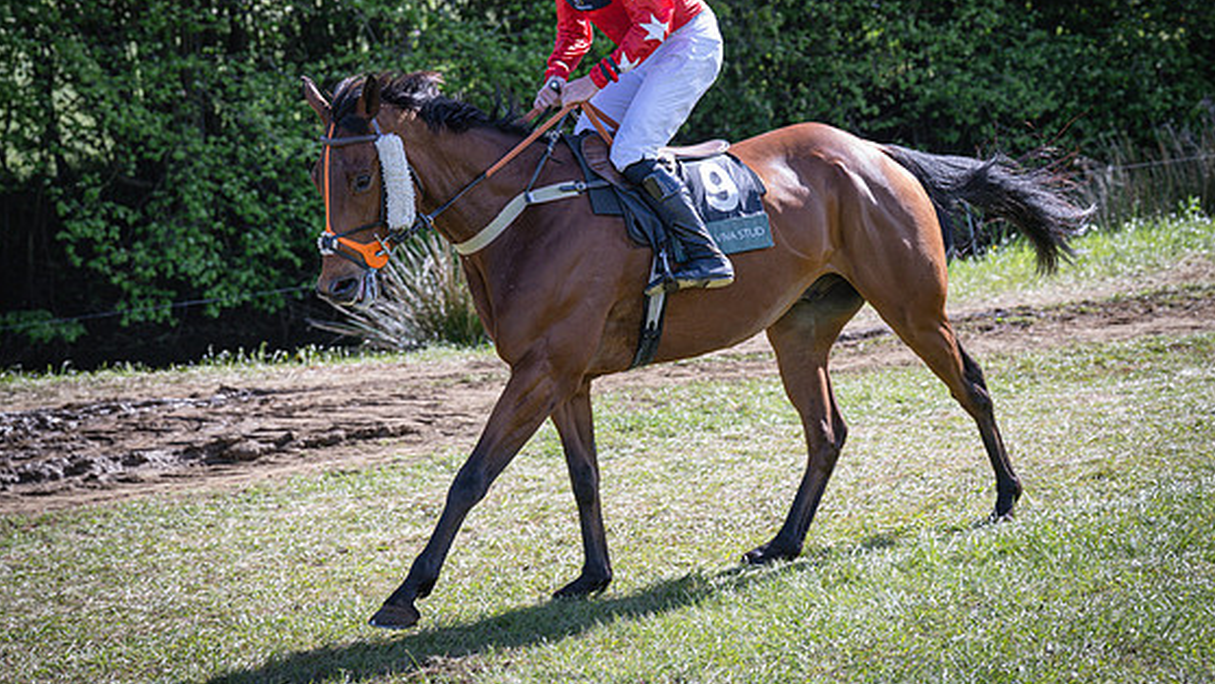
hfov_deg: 18.5
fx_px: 3738
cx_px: 531
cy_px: 264
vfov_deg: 10.4
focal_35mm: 116
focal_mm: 75
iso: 400
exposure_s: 1/1000
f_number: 4
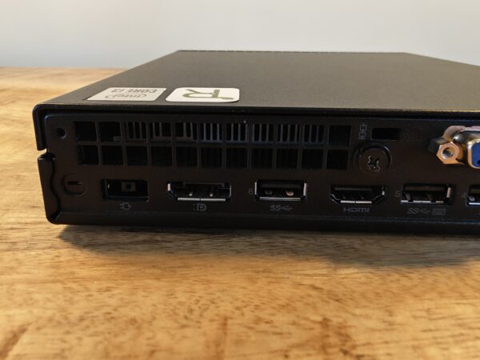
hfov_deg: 73.9
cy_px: 180
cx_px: 240
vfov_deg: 58.9
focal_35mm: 23
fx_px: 319
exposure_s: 1/50
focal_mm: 1.82
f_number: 2
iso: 160
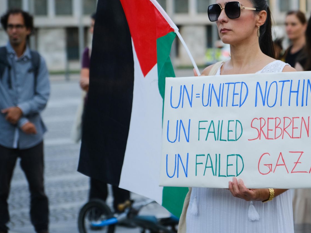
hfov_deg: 13.7
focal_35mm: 144
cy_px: 92
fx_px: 1293
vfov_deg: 10.3
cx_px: 198
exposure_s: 1/1400
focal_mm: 70
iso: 500
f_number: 3.2
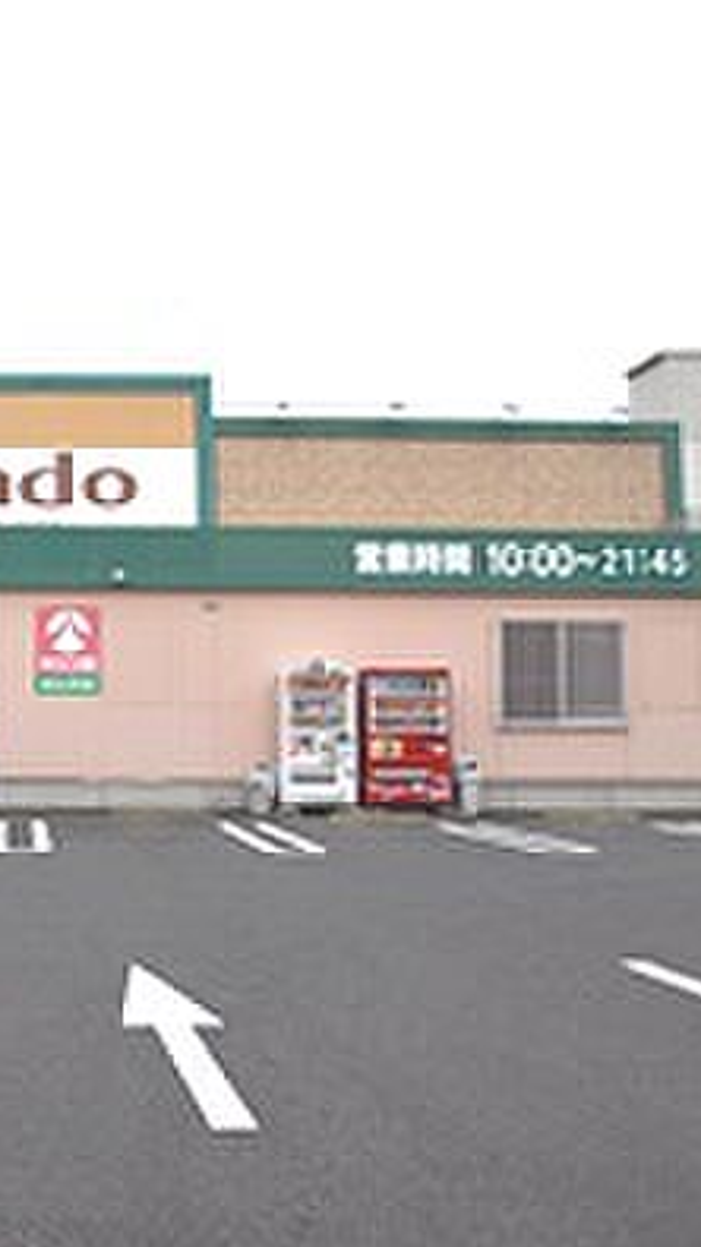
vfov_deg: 47.4
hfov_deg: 25.9
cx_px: -41
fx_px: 1422
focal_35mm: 43
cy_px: 625
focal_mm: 18
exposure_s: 1/160
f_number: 6.3
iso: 100
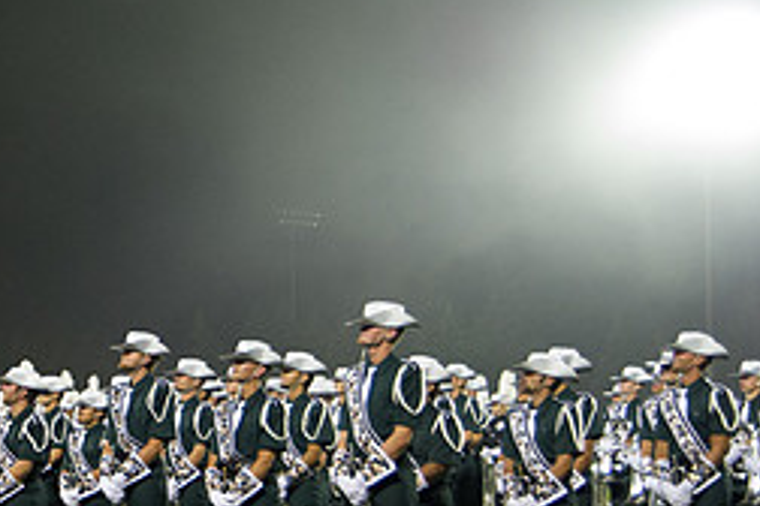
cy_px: 370
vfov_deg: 14.8
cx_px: 6
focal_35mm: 92
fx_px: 1942
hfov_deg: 21.4
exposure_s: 1/160
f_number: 4.2
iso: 7200
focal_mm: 40
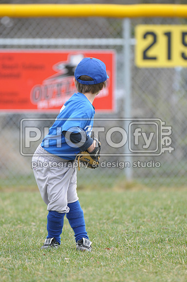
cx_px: 94
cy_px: 141
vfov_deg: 5.1
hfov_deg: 3.4
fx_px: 3165
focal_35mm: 405
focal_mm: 270
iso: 400
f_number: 4
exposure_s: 1/800
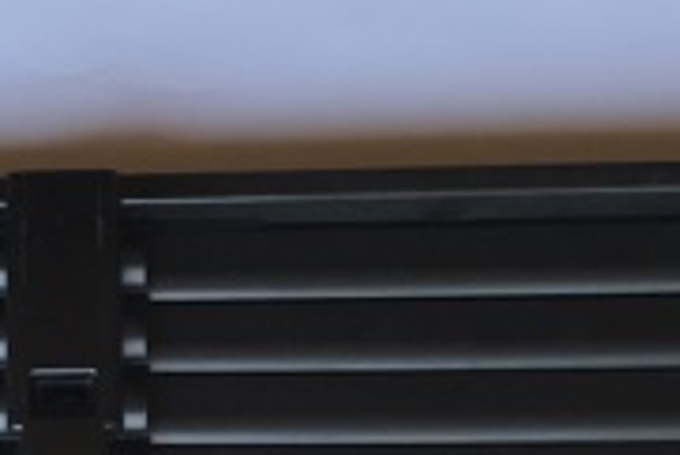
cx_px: 56
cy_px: 453
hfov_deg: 19.4
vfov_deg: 13.1
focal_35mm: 103
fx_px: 1947
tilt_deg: -82.4
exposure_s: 1/331
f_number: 1.8
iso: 20
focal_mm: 3.99
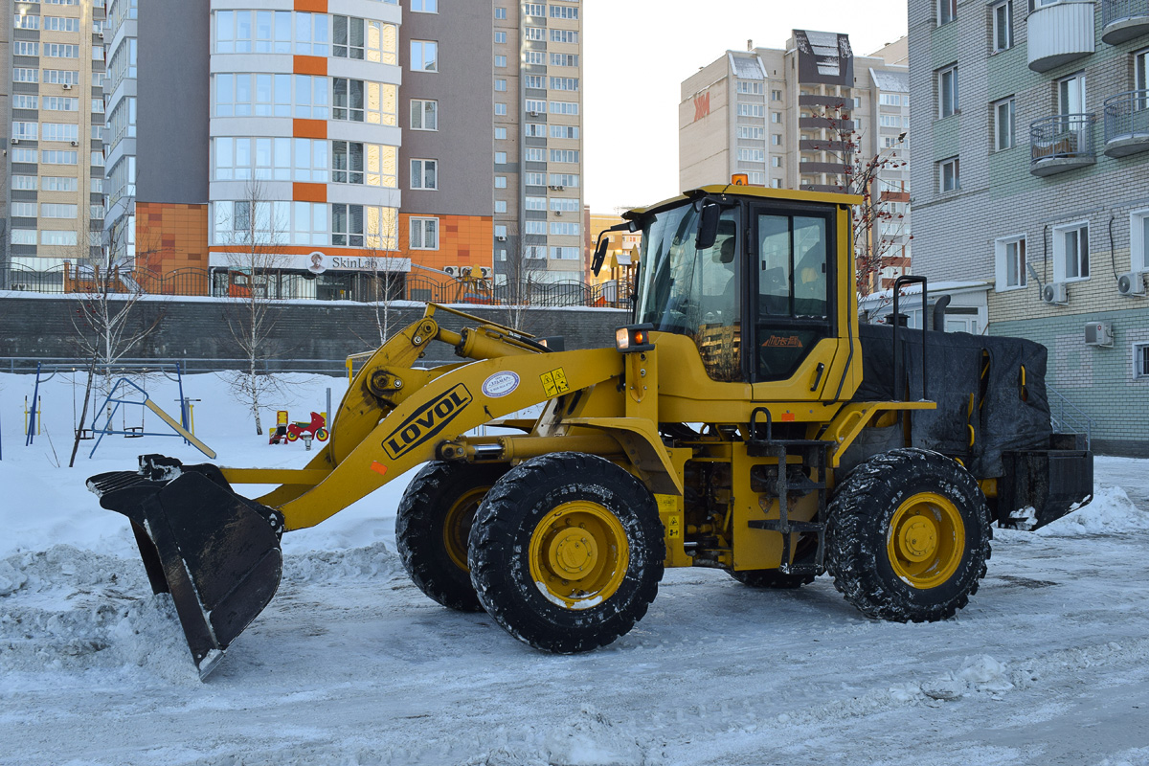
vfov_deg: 36.9
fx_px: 1149
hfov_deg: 53.1
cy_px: 383
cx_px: 574
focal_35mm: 36
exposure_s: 1/250
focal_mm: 24
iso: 280
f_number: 8
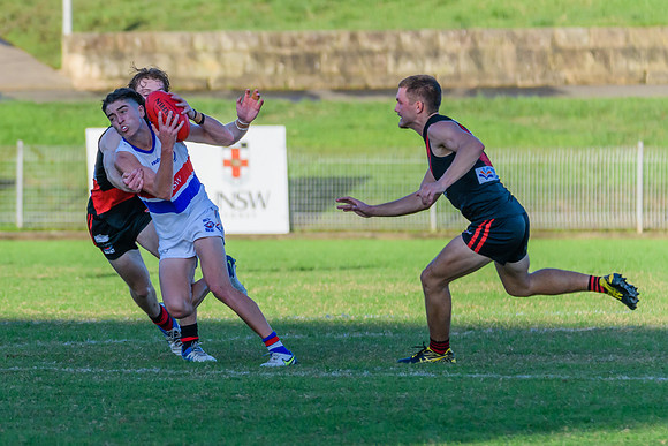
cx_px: 55
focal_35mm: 646
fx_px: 11991
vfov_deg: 2.1
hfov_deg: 3.2
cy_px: 273
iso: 800
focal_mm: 300
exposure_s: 1/2000
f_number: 5.6
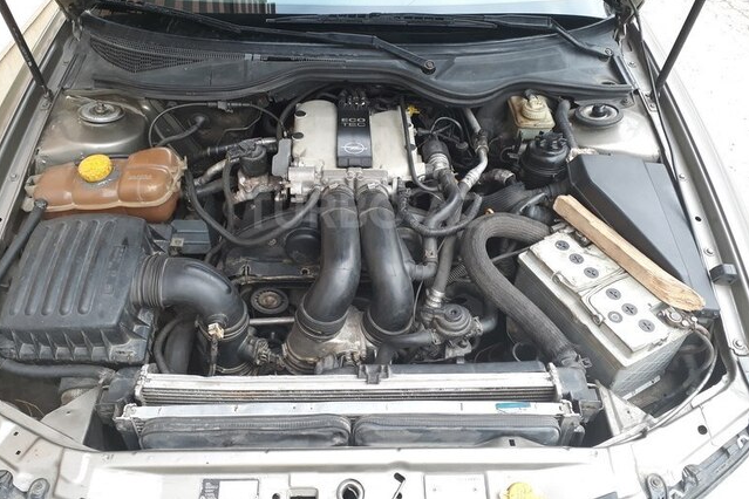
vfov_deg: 44.8
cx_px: 365
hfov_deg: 63.6
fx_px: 603
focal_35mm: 29
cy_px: 210
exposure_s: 1/100
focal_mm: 3.6
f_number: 1.9
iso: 50
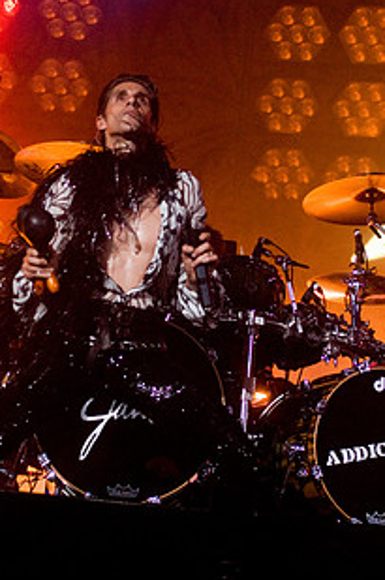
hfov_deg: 13.0
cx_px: 147
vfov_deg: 19.5
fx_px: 1690
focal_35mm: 105
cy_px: 233
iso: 800
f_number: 3.5
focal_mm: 48
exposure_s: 1/250
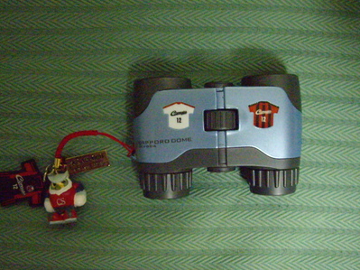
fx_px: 416
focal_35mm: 40
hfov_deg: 46.8
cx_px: 176
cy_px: 139
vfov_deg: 35.9
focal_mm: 6.2
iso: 1600
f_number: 2.7
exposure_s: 1/25
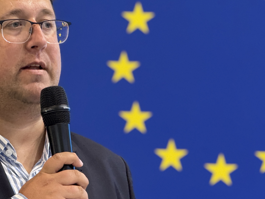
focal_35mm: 224
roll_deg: -0.7
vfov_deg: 6.6
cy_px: 101
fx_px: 1715
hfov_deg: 8.8
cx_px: 152
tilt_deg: +6.9
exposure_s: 1/50
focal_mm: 15.66
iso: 250
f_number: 2.8
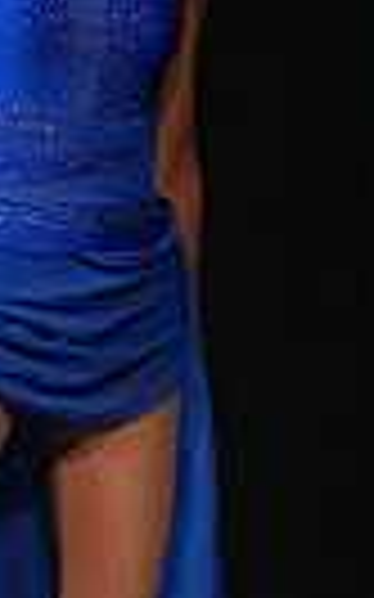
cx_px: -861
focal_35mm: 1335
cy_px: 420
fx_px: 21795
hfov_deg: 1.0
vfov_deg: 1.6
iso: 16000
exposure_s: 1/1250
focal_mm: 300
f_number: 3.5
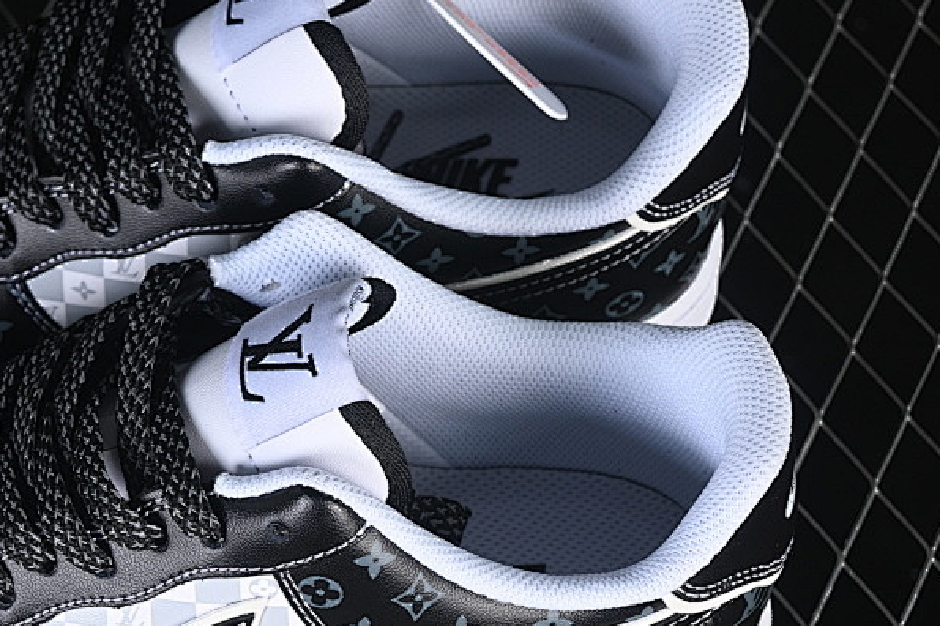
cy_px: 421
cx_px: 161
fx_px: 3550
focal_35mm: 136
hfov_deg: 15.0
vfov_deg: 10.1
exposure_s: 1/50
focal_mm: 50
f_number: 6.3
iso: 160
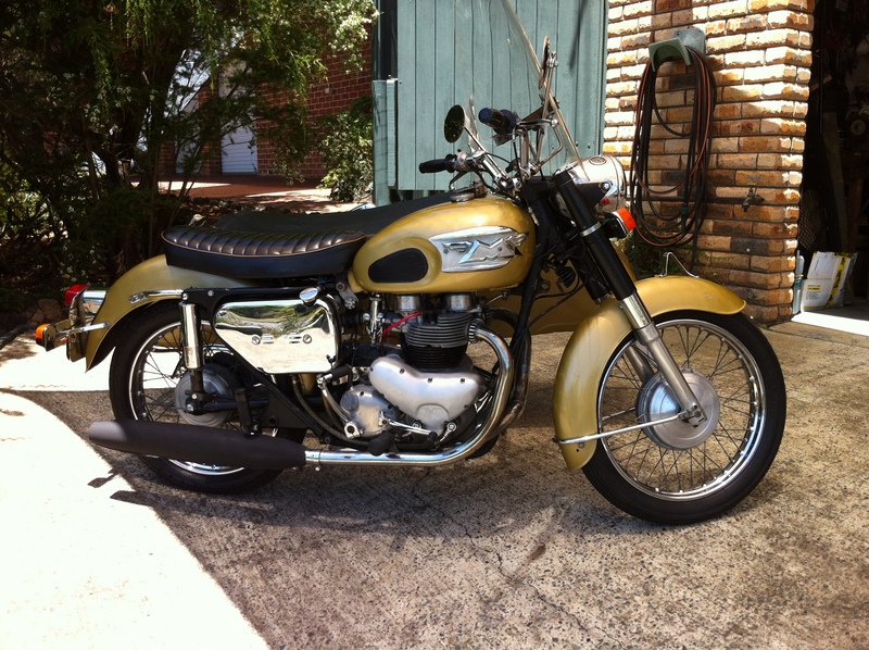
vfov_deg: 40.6
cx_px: 434
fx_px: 878
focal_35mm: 35
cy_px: 325
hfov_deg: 52.7
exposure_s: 1/402
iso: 80
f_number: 2.8
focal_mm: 3.85
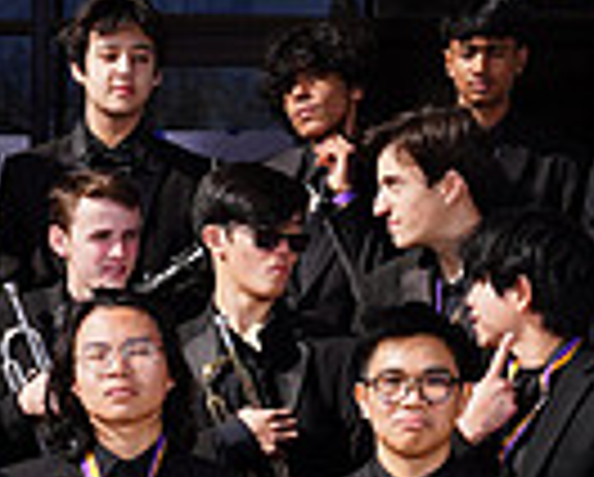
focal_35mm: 169
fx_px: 2975
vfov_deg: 9.0
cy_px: 637
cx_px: 27
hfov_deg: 11.3
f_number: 10
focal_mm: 41
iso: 100
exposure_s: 1/250
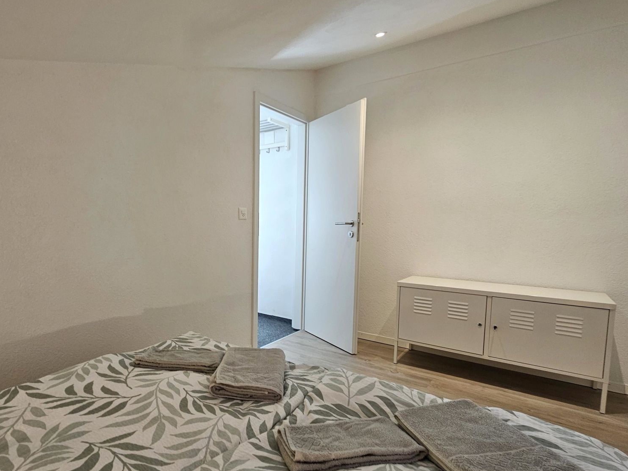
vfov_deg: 71.5
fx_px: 327
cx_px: 278
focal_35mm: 18
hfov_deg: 87.4
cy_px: 248
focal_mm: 2.2
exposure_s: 1/50
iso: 80
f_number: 2.2
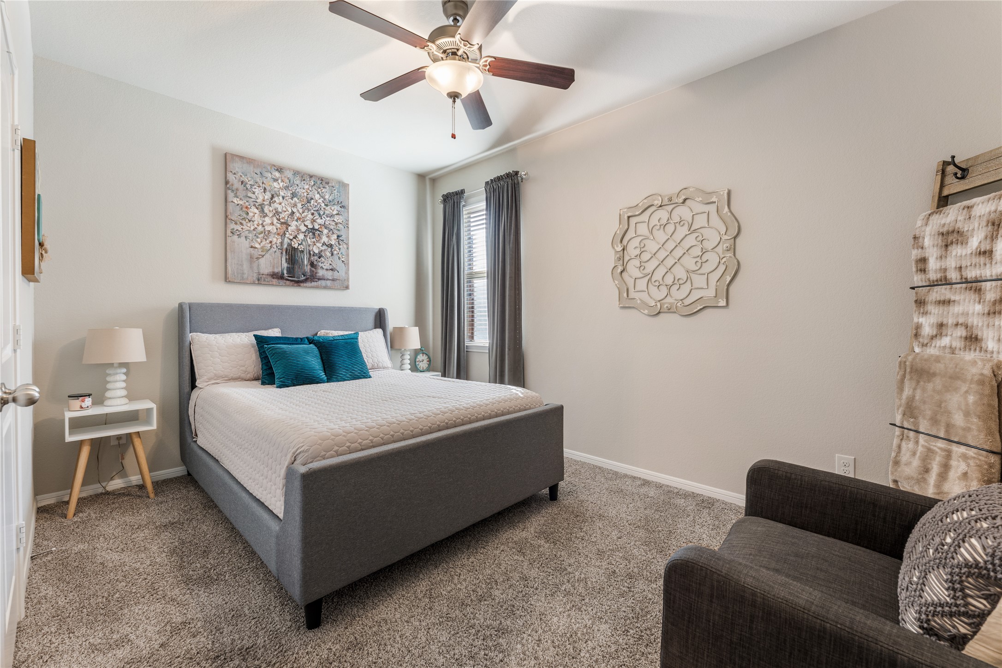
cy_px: 334
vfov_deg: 81.2
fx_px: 390
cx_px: 501
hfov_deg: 104.3
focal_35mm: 14
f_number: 8
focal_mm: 14
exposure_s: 1/1.67
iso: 100
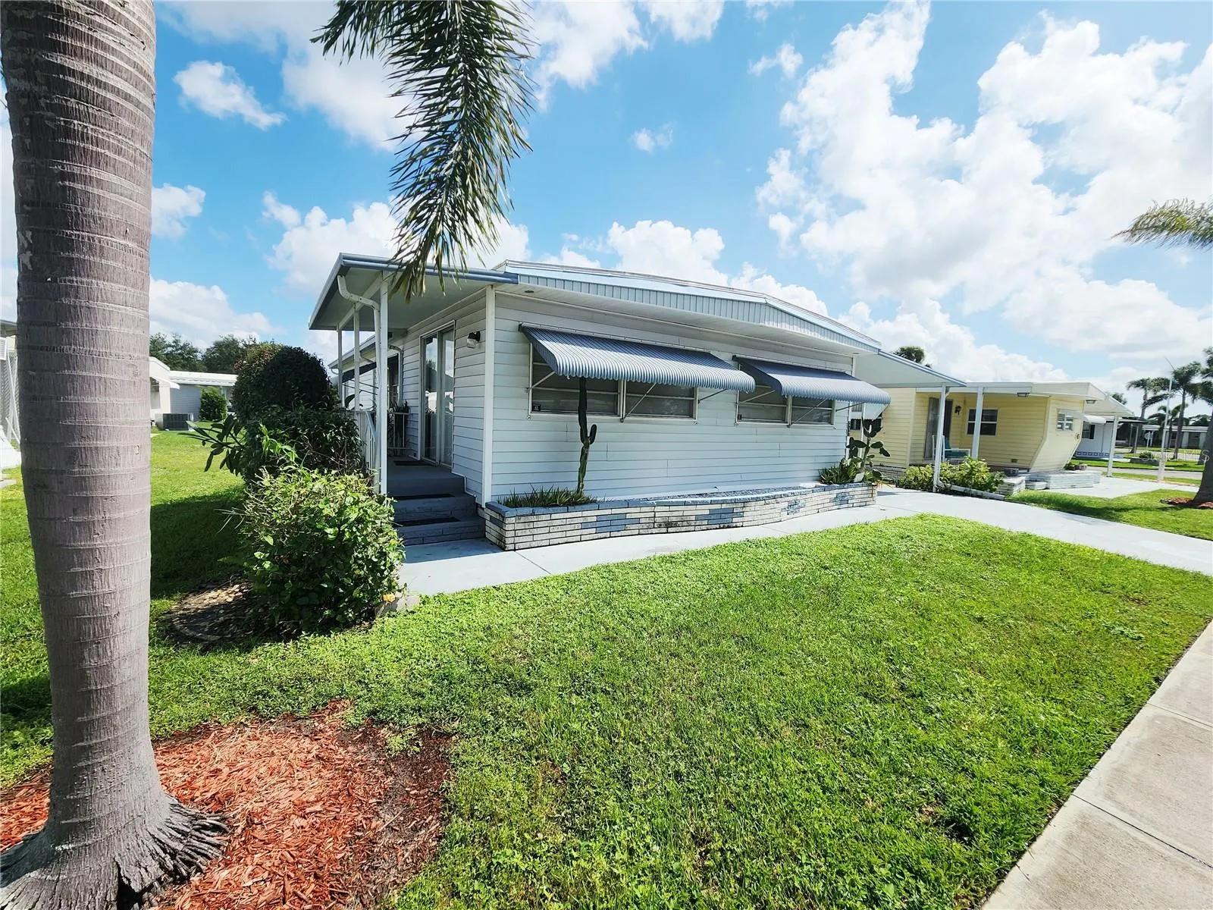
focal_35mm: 13
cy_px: 455
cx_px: 606
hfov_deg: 106.2
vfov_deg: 89.9
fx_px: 456
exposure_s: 1/3390
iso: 50
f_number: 2.2
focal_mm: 2.2
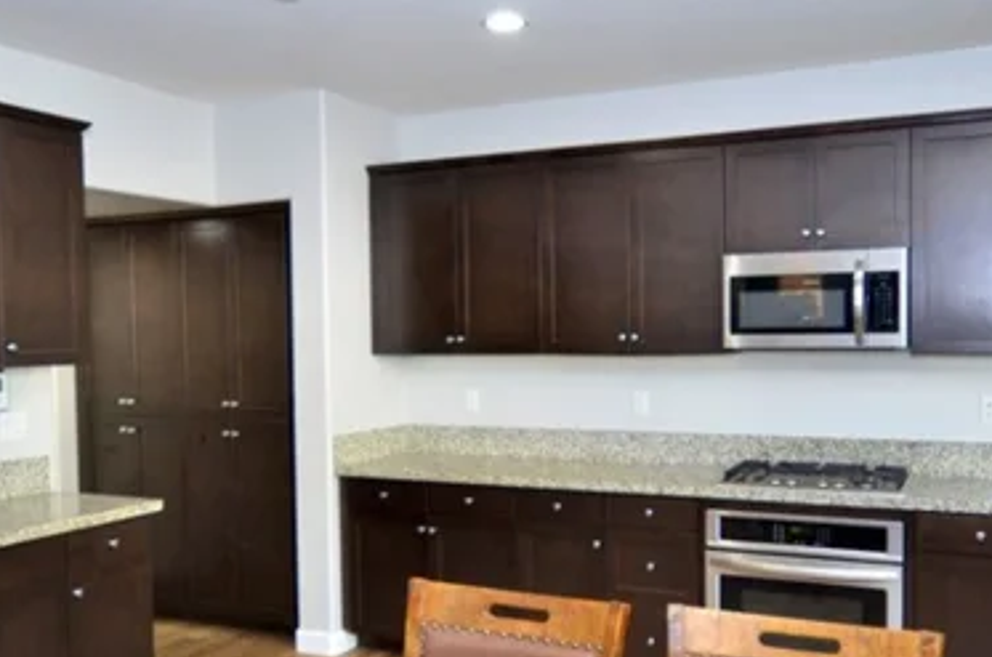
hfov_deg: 55.8
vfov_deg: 38.7
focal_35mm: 34
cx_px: 537
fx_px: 935
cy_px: 359
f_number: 4
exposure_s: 1/60
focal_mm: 10
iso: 500
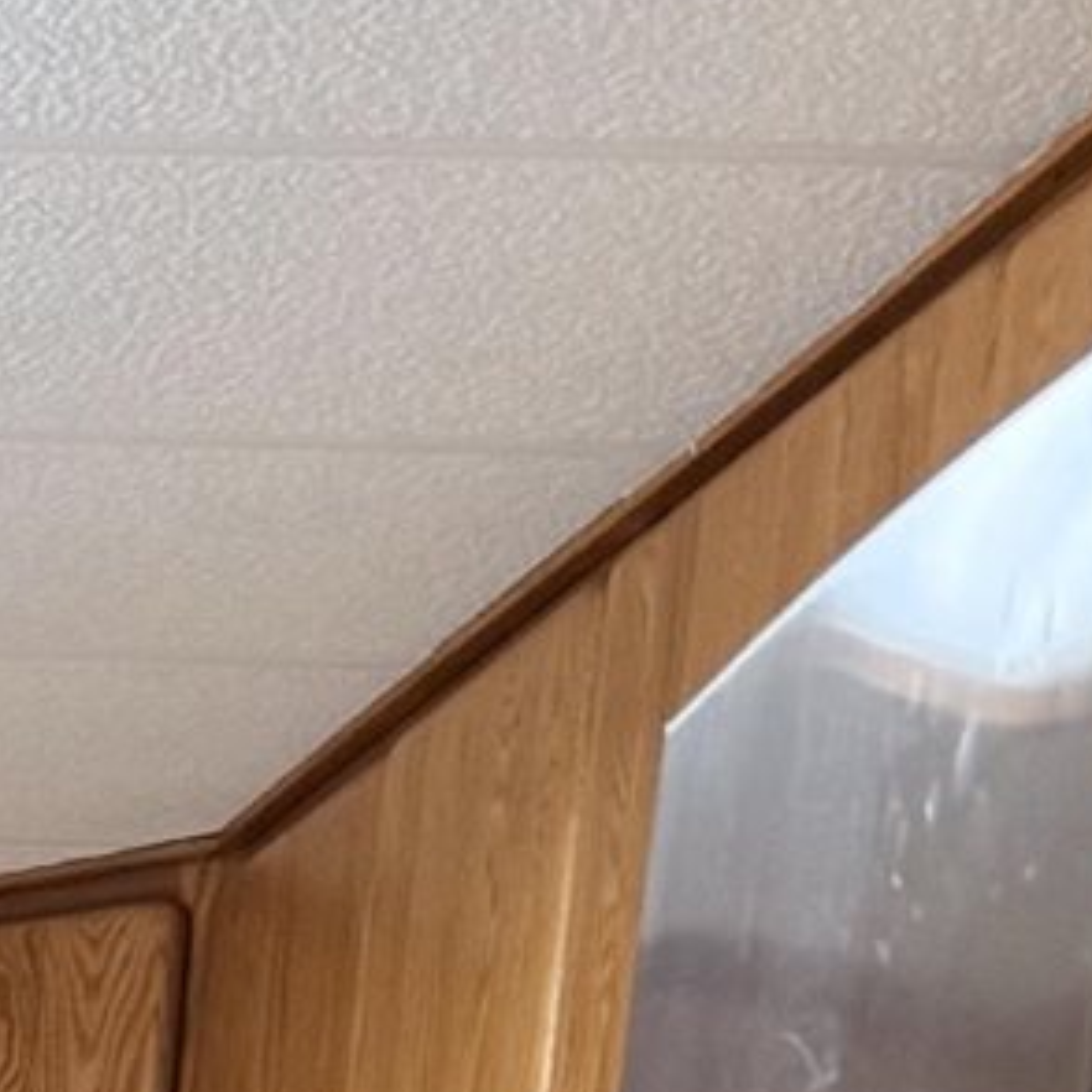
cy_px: 4000
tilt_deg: -14.4
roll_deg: -1.4
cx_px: -1590
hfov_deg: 9.3
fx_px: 5925
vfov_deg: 7.9
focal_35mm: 166
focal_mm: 6.76
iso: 125
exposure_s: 1/60
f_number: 1.78
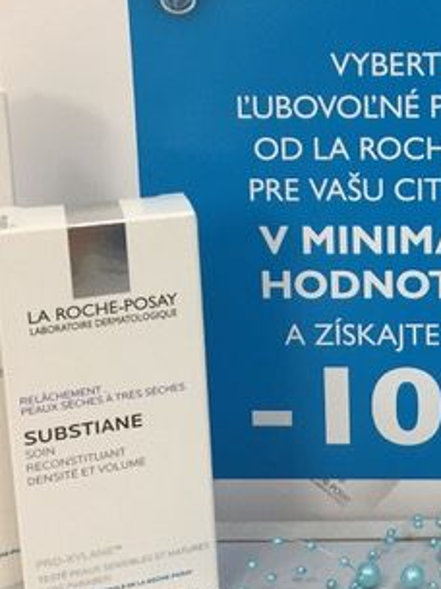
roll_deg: +1.1
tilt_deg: -9.9
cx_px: 431
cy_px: 165
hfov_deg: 23.1
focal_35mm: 61
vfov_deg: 31.3
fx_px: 1036
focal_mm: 4.15
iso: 50
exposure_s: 1/33
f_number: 2.2
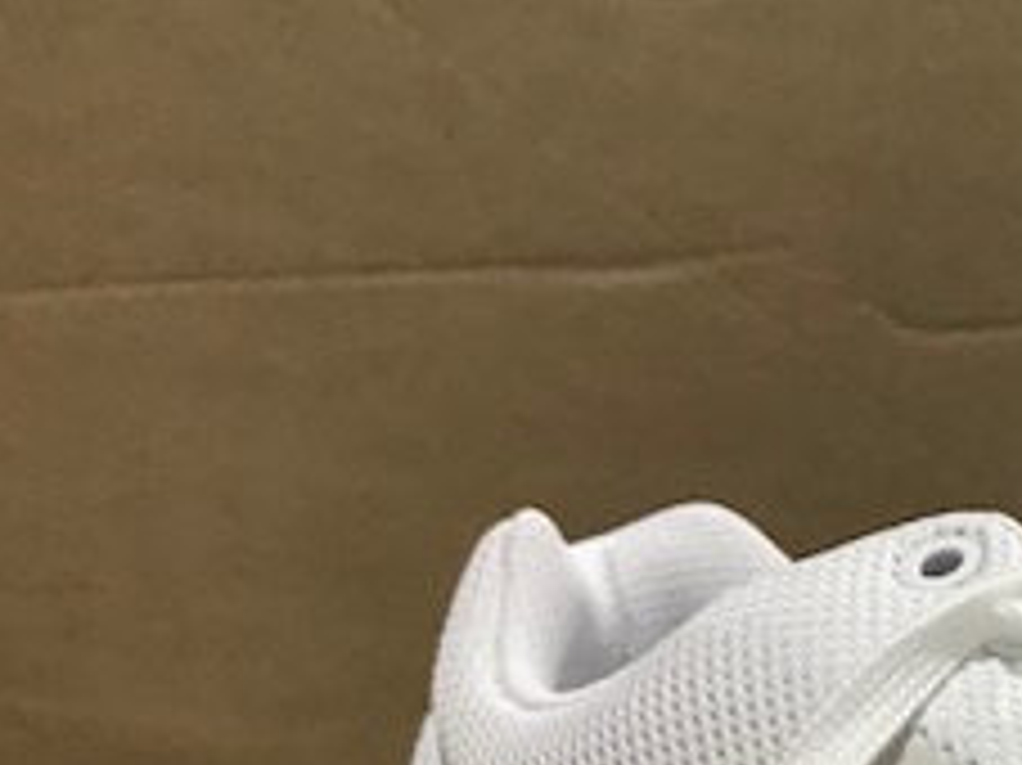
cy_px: 932
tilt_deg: -6.5
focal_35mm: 79
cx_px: 1432
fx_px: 2331
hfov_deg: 21.6
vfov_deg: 17.7
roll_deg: -2.9
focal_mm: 3.99
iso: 40
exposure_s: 1/17
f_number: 1.8
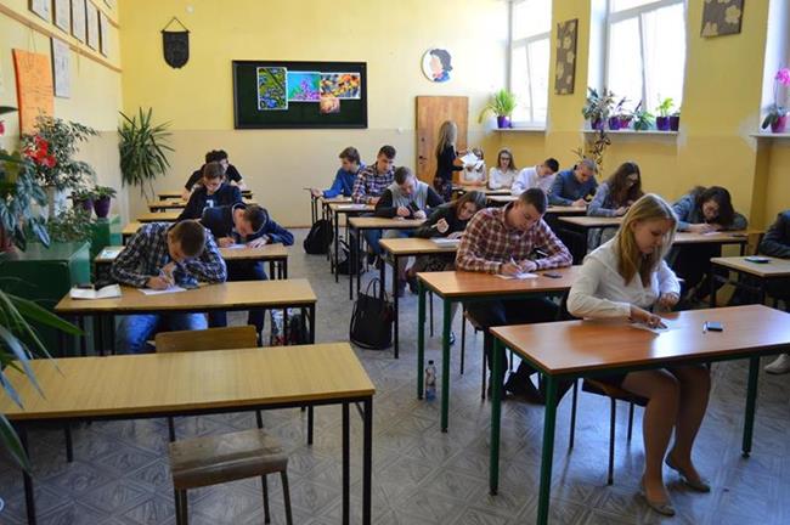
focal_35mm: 33
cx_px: 395
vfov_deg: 39.9
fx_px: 723
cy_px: 262
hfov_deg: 57.3
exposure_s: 1/60
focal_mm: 22
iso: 400
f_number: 3.5
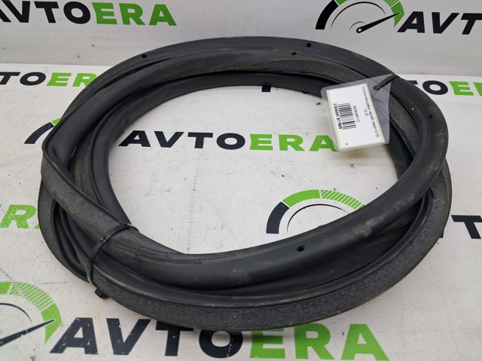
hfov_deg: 65.4
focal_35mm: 27
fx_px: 376
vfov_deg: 51.3
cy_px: 180
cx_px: 241
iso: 50
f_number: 1.8
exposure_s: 1/50
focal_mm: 4
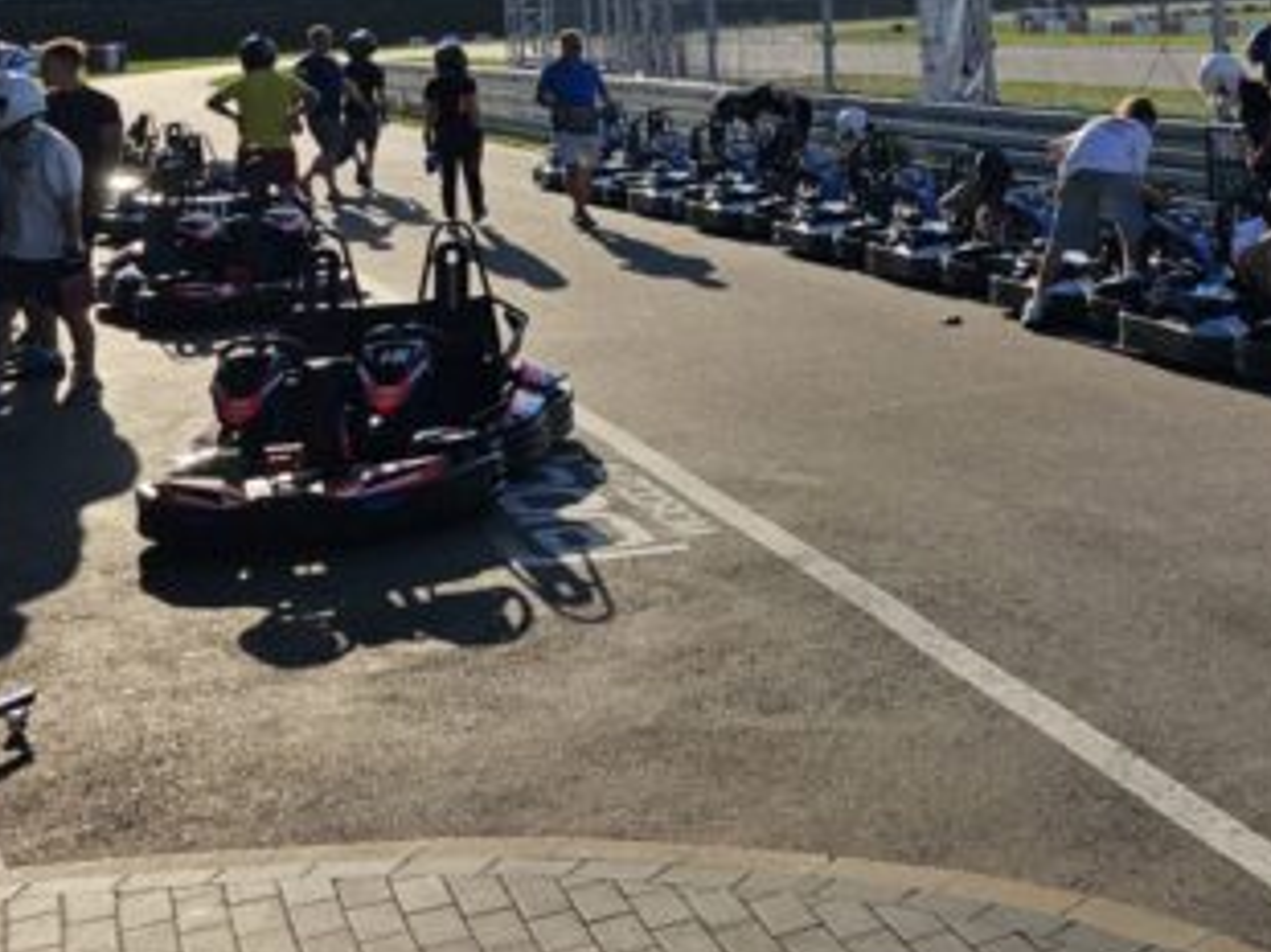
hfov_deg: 30.3
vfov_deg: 24.6
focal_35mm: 57
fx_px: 2091
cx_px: 1394
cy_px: 21
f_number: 1.7
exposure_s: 1/1336
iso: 10
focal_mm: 6.3
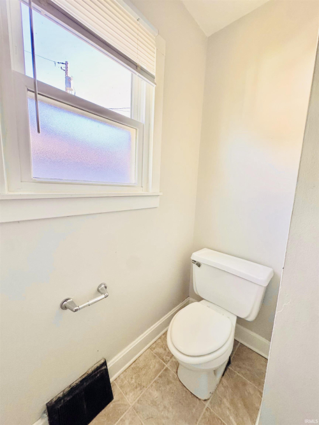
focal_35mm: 14
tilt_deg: -9.7
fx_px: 172
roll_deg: -2.1
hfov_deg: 85.7
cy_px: 212
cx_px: 160
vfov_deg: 102.1
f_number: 2.2
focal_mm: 2.22
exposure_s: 1/99
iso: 250
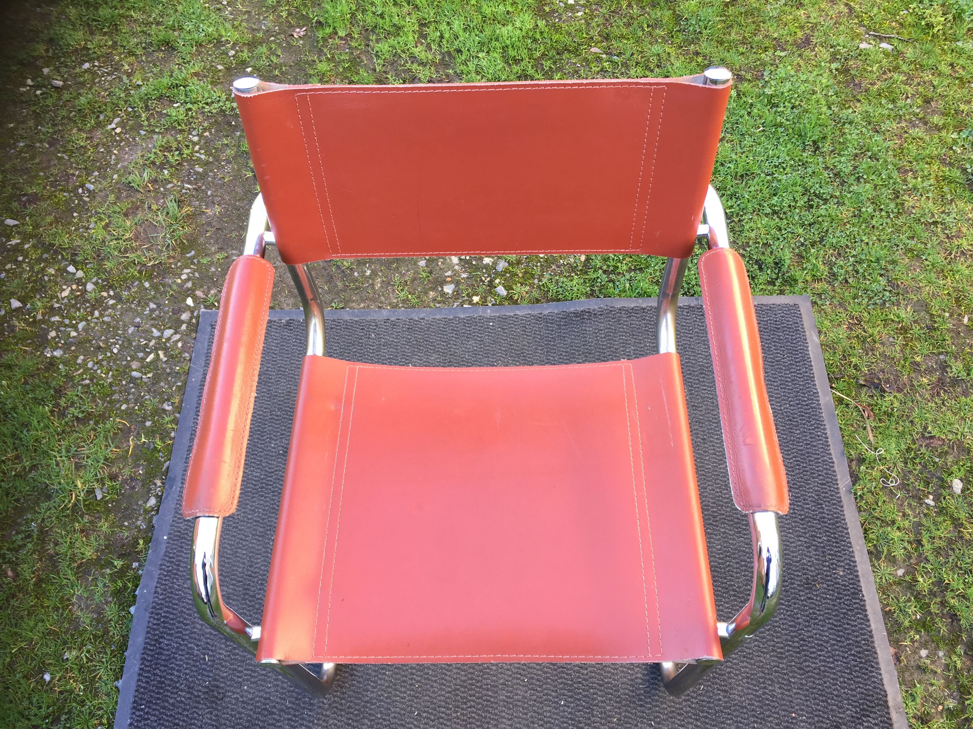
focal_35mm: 29
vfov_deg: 48.2
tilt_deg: -60.5
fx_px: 815
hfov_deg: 61.7
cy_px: 364
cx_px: 486
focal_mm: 4.15
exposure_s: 1/50
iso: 32
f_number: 2.2
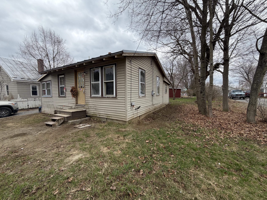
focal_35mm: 14
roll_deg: +2.3
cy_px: 100
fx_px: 108
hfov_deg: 102.1
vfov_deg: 85.7
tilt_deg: -3.9
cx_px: 134
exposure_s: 1/751
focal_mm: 2.22
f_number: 2.2
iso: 40
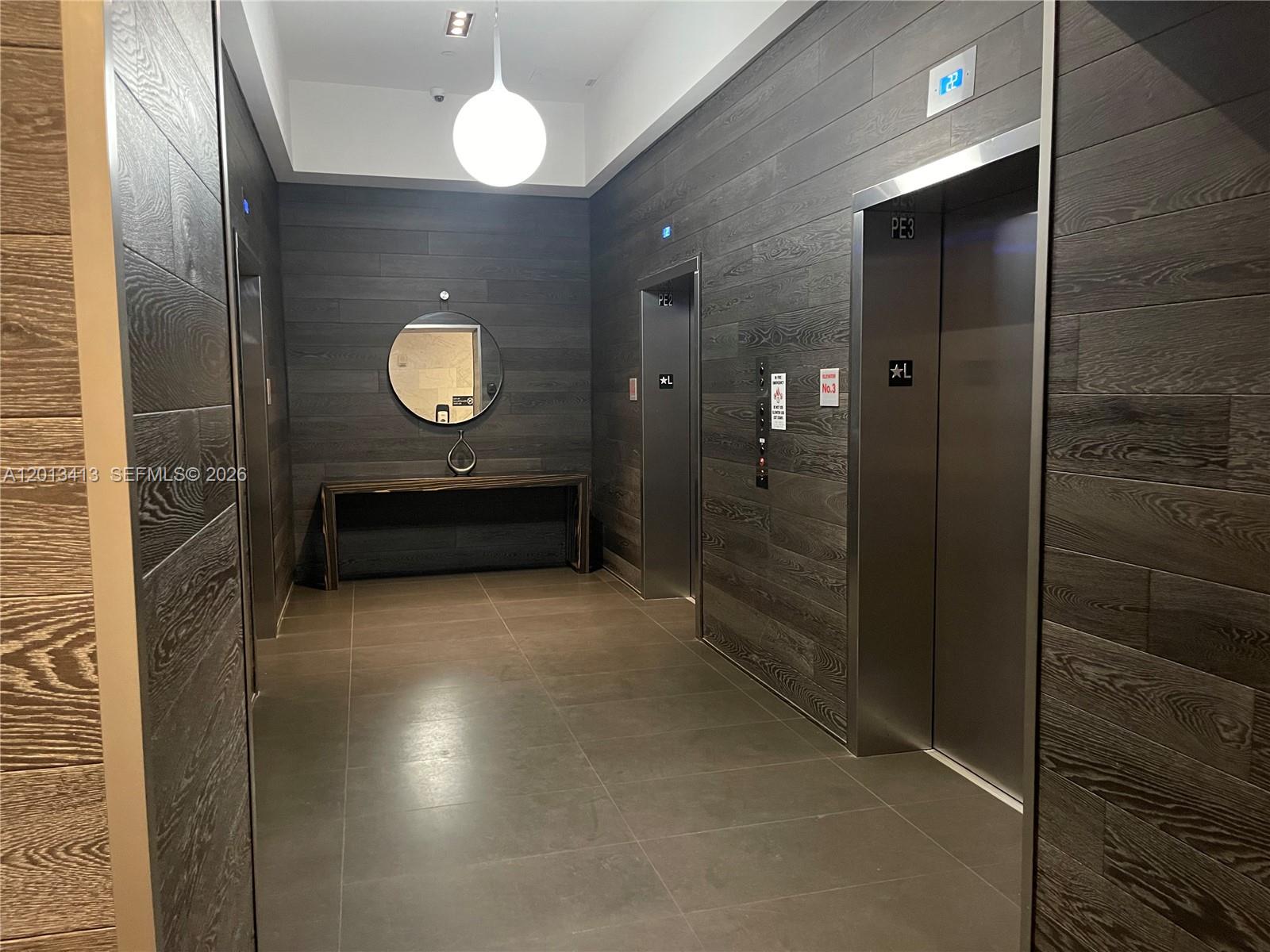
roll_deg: +0.1
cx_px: 635
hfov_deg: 67.3
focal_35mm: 26
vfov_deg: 53.1
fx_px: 954
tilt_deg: -4.8
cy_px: 476
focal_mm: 5.1
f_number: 1.6
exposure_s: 1/30
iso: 800
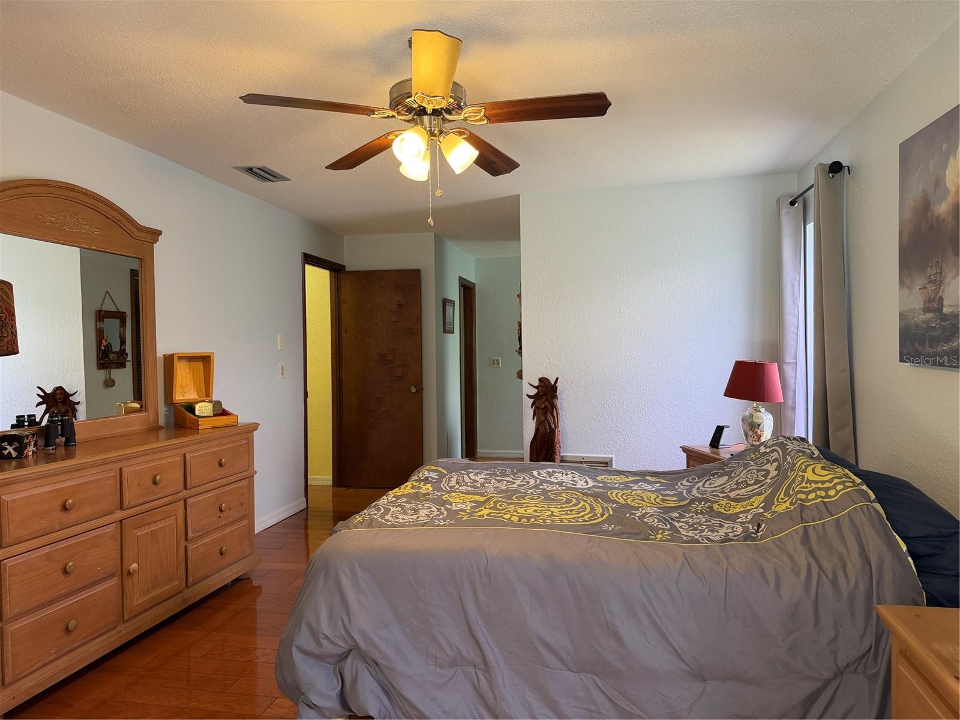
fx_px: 666
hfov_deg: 71.6
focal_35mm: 24
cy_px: 360
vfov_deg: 56.8
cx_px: 480
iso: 200
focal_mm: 6.76
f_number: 1.78
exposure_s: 1/120
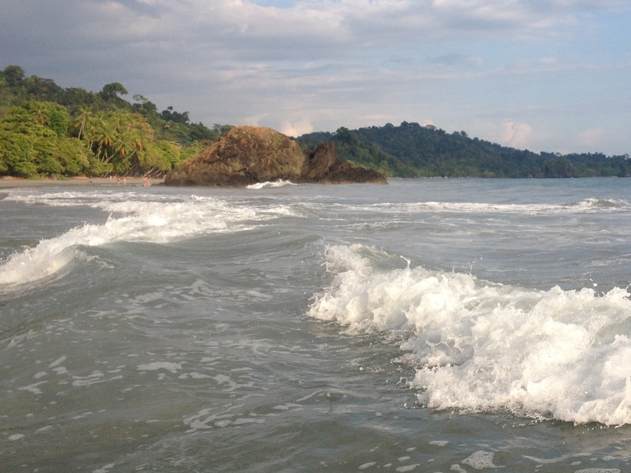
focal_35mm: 57
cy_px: 198
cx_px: 506
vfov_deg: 25.6
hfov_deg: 32.8
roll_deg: +1.2
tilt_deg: -4.7
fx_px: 1039
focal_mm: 4.28
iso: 50
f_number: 2.4
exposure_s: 1/1672
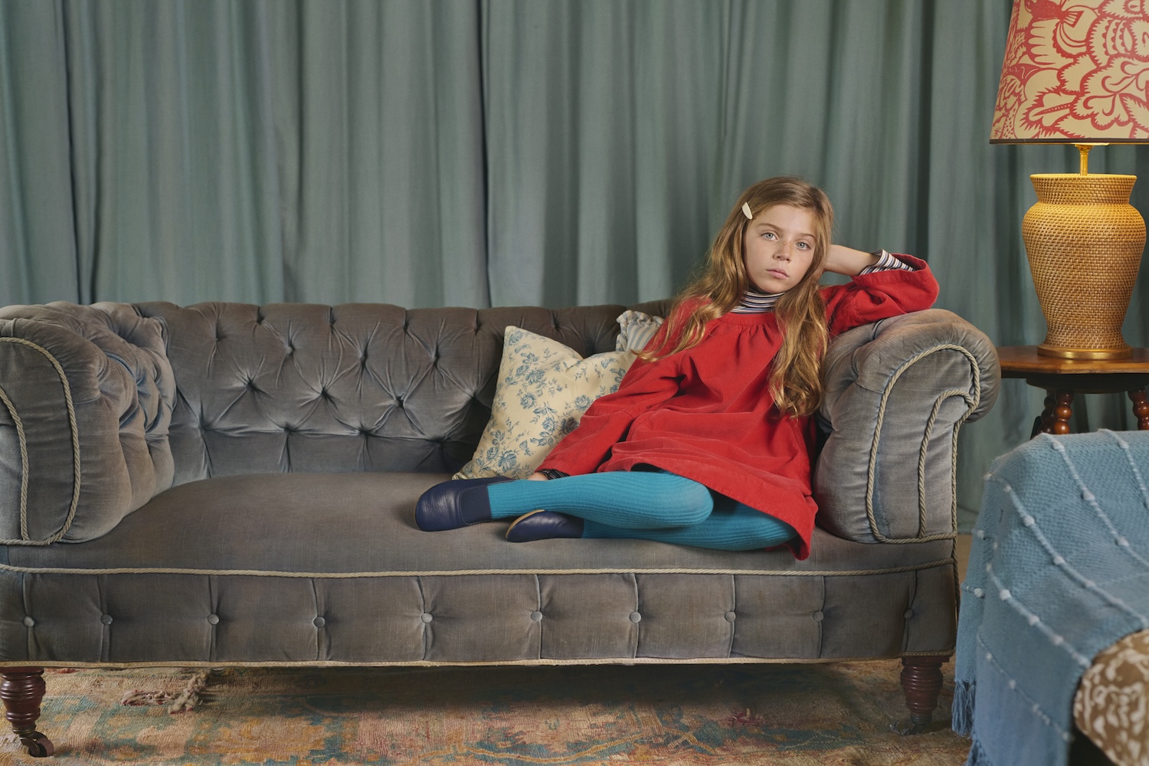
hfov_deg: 39.6
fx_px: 1596
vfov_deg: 27.0
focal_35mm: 50
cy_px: 383
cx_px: 574
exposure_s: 1/160
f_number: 4
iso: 800
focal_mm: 50
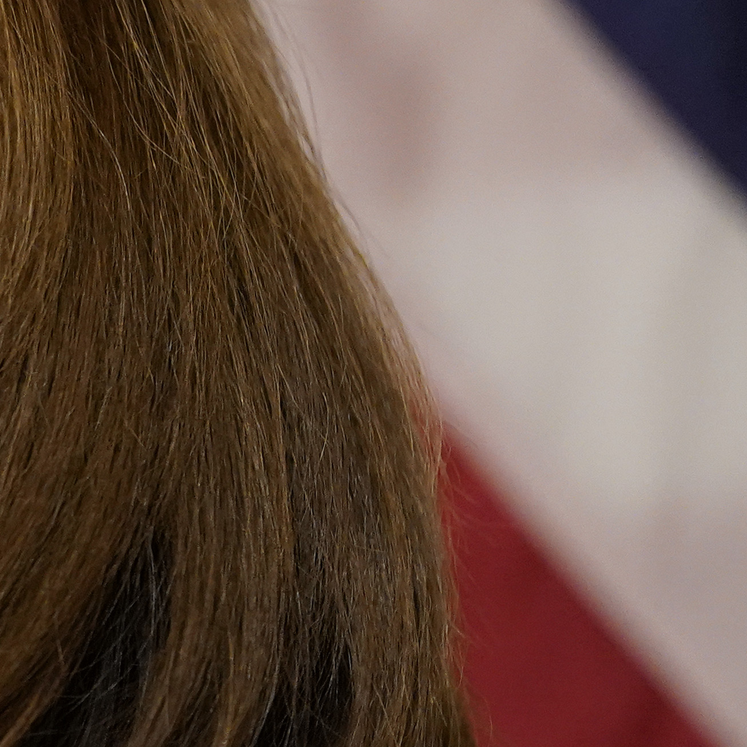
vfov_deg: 2.2
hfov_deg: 2.2
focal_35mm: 781
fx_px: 19068
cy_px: 517
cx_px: -746
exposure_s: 1/250
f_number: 3.2
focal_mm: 200
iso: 3200
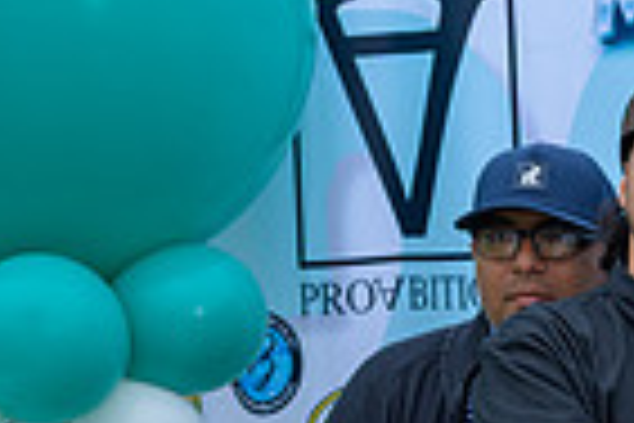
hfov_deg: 11.9
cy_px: 781
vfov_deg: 8.0
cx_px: 935
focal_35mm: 165
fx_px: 2906
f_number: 4
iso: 125
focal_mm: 40
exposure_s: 1/200
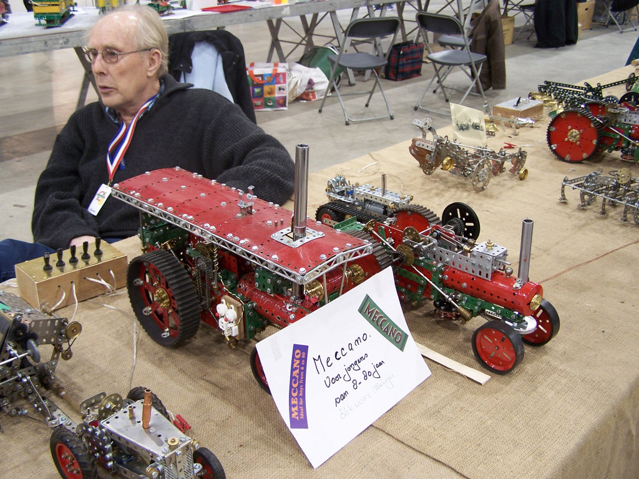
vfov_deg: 37.7
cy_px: 240
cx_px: 320
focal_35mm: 38
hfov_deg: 49.0
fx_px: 701
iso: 80
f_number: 2.8
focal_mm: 6.3
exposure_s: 1/4
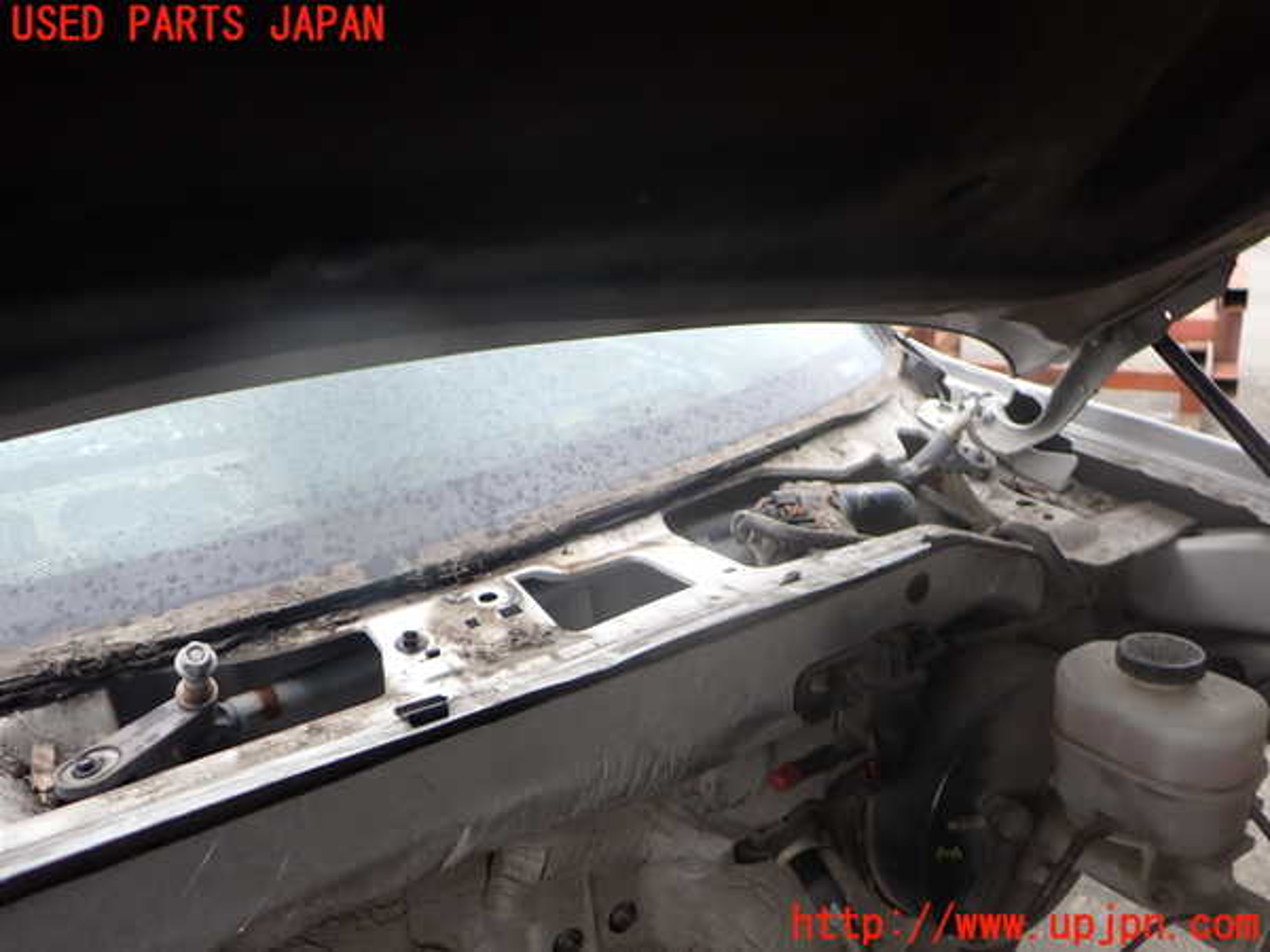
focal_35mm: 30
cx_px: 635
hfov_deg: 60.0
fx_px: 1101
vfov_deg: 46.8
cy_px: 476
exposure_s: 1/125
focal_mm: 5.4
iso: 125
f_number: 2.3
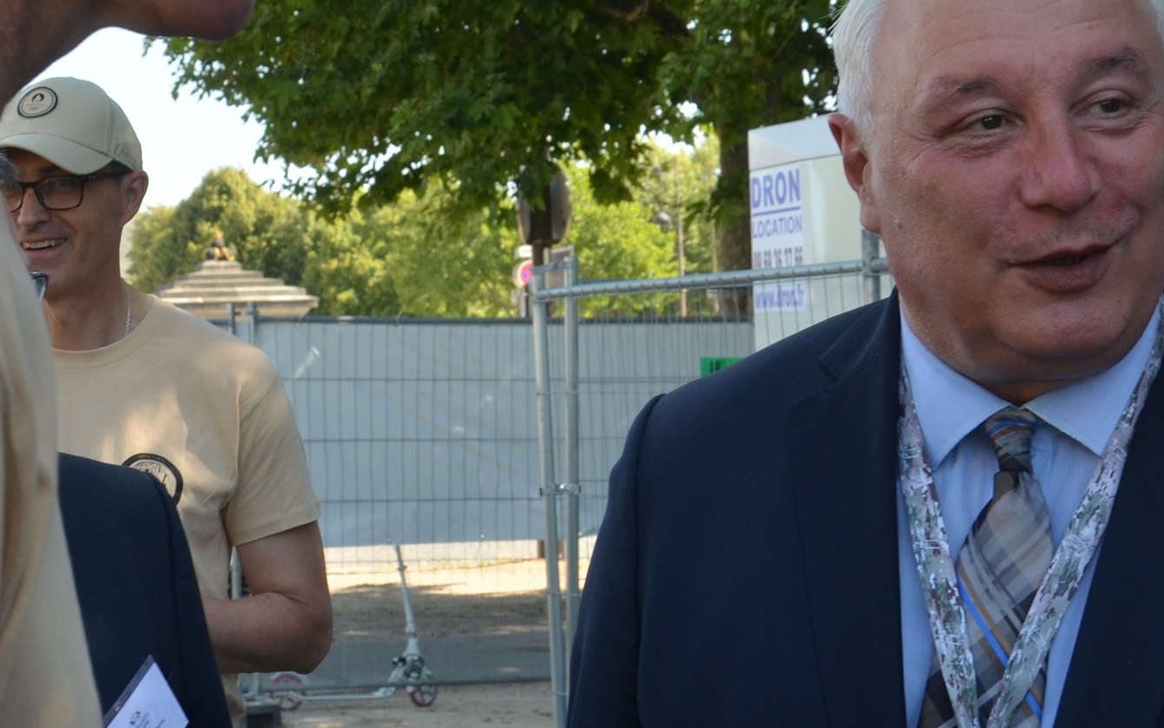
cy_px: 162
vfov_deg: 14.6
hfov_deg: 23.2
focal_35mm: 89
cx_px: 407
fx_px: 2824
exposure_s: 1/200
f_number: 7.1
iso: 200
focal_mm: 26
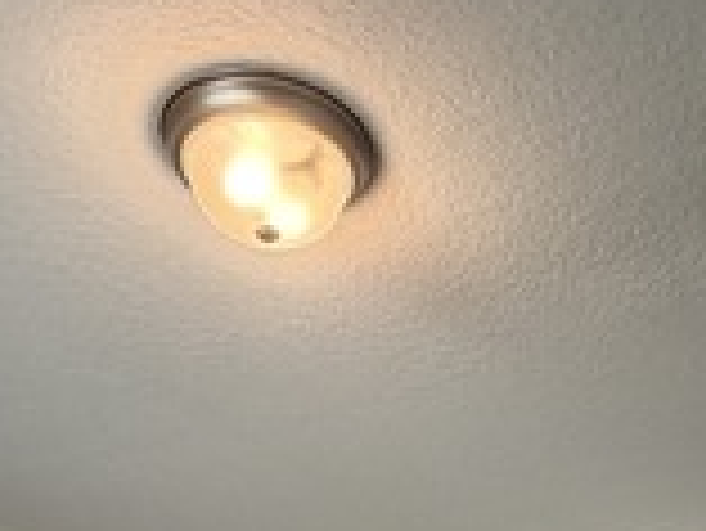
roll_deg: -0.6
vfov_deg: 18.4
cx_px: 468
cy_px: 1022
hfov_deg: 33.5
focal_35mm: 57
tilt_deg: -4.4
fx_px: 1163
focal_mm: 2.22
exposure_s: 1/121
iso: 200
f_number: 2.2
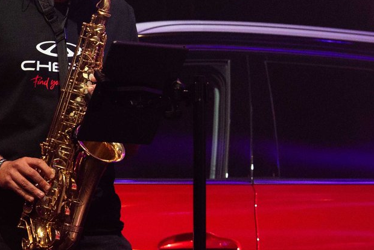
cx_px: -34
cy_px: 111
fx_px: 2765
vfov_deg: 5.2
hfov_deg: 7.7
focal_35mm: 266
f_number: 4
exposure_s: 1/250
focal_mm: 66
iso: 1250
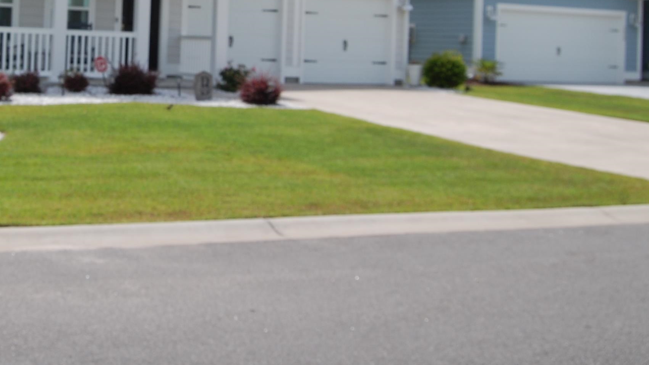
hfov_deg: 31.9
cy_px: -1
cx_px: 122
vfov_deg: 18.4
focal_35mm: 64
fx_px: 1100
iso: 200
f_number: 10
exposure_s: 1/400
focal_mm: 23
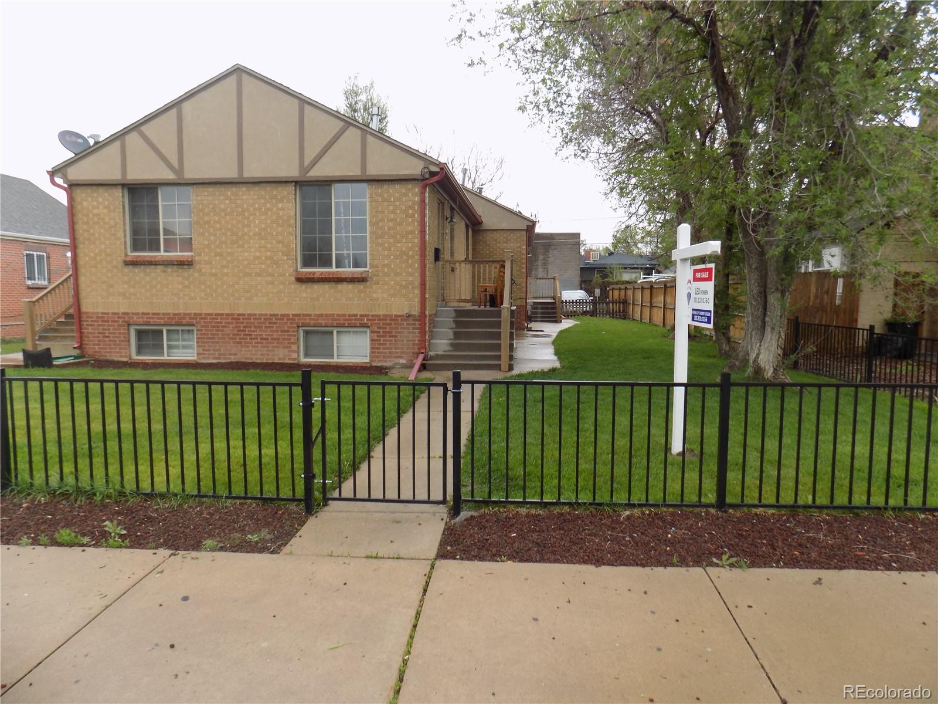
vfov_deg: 58.9
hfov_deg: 73.9
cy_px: 352
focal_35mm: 23
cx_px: 469
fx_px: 623
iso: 80
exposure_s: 1/400
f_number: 3.1
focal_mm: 4
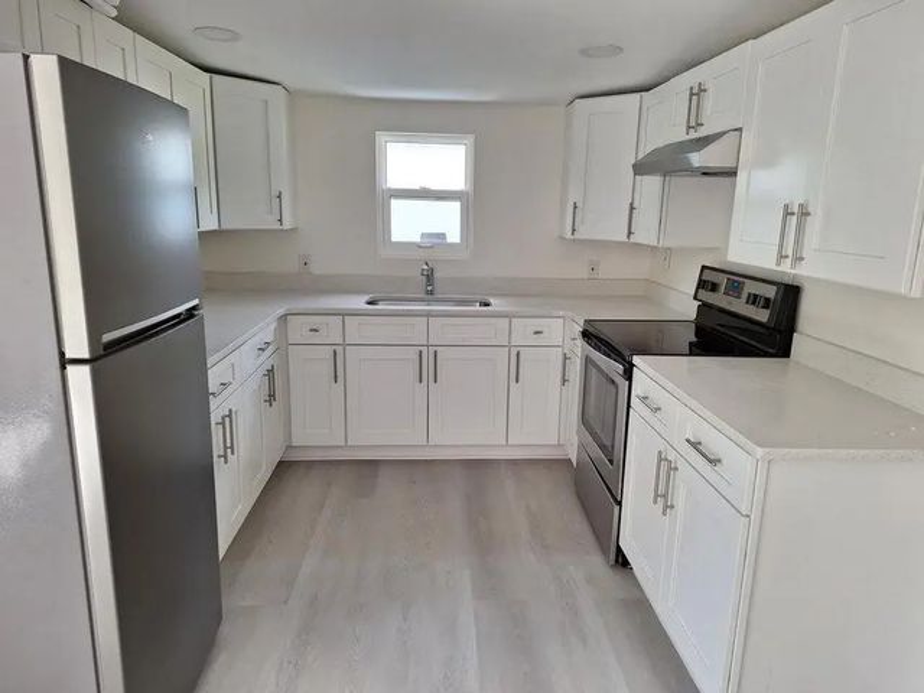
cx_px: 462
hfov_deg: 73.9
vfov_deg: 58.9
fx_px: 614
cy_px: 346
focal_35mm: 23
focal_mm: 5.54
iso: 50
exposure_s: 1/60
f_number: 1.8
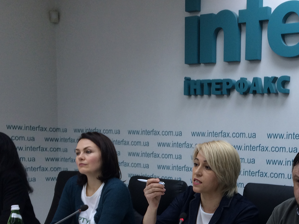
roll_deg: -1.4
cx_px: 277
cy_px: 228
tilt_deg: -10.1
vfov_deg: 22.7
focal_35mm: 62
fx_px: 535
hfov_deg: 29.7
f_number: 2.2
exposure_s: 1/50
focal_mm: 4.15
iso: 40
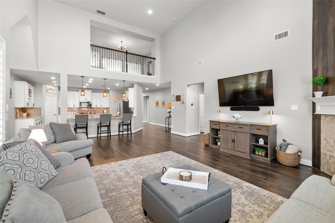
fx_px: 140
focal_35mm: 15
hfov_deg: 100.4
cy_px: 112
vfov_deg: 77.3
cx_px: 168
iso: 320
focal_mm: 10
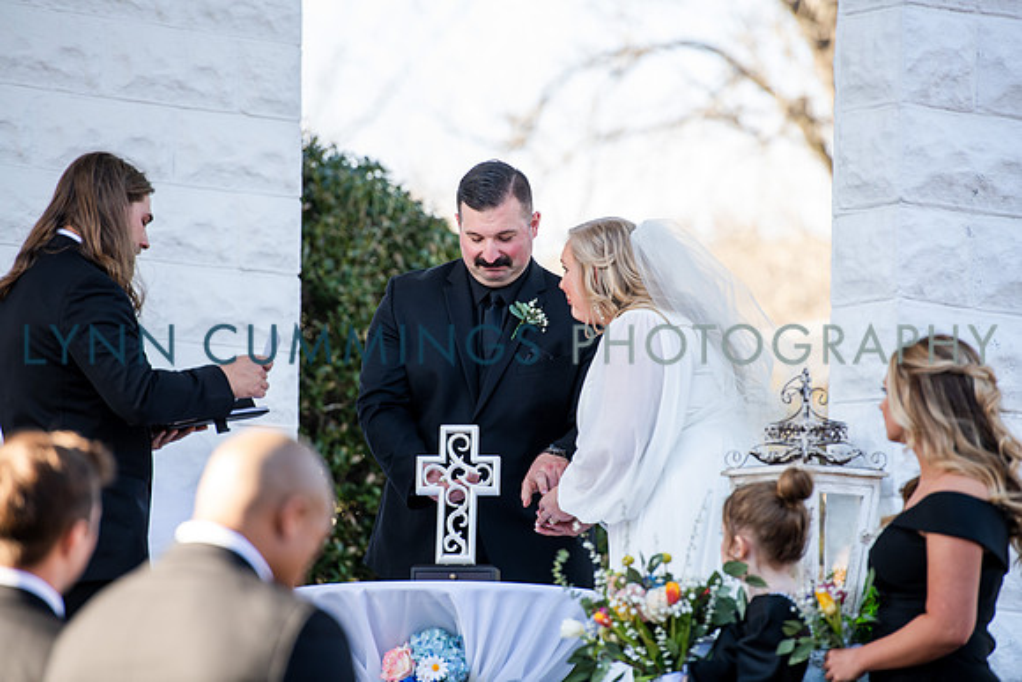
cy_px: 341
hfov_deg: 10.3
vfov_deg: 6.9
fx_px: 5679
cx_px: 511
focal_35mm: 200
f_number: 3.5
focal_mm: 200
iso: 200
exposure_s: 1/250
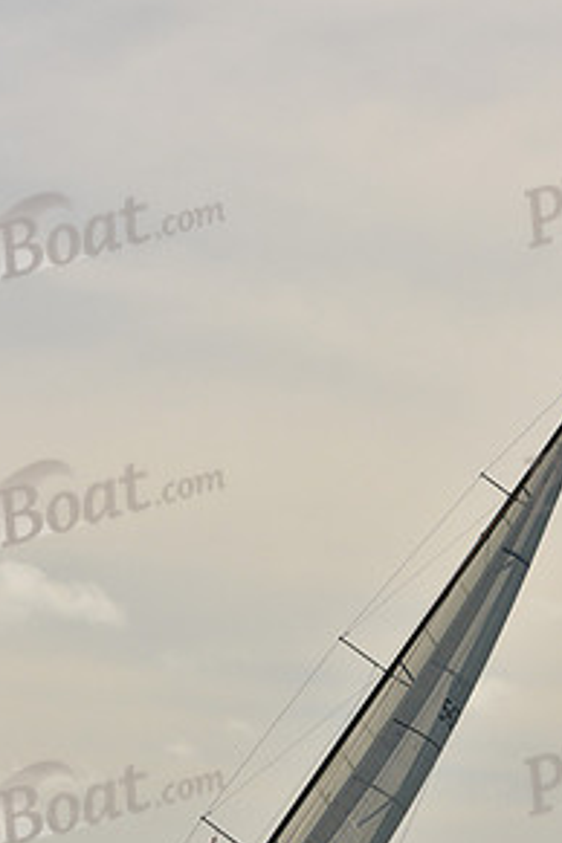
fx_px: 4566
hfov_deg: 7.0
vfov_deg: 10.5
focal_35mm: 195
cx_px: 375
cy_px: 632
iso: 320
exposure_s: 1/1250
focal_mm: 98
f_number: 7.1
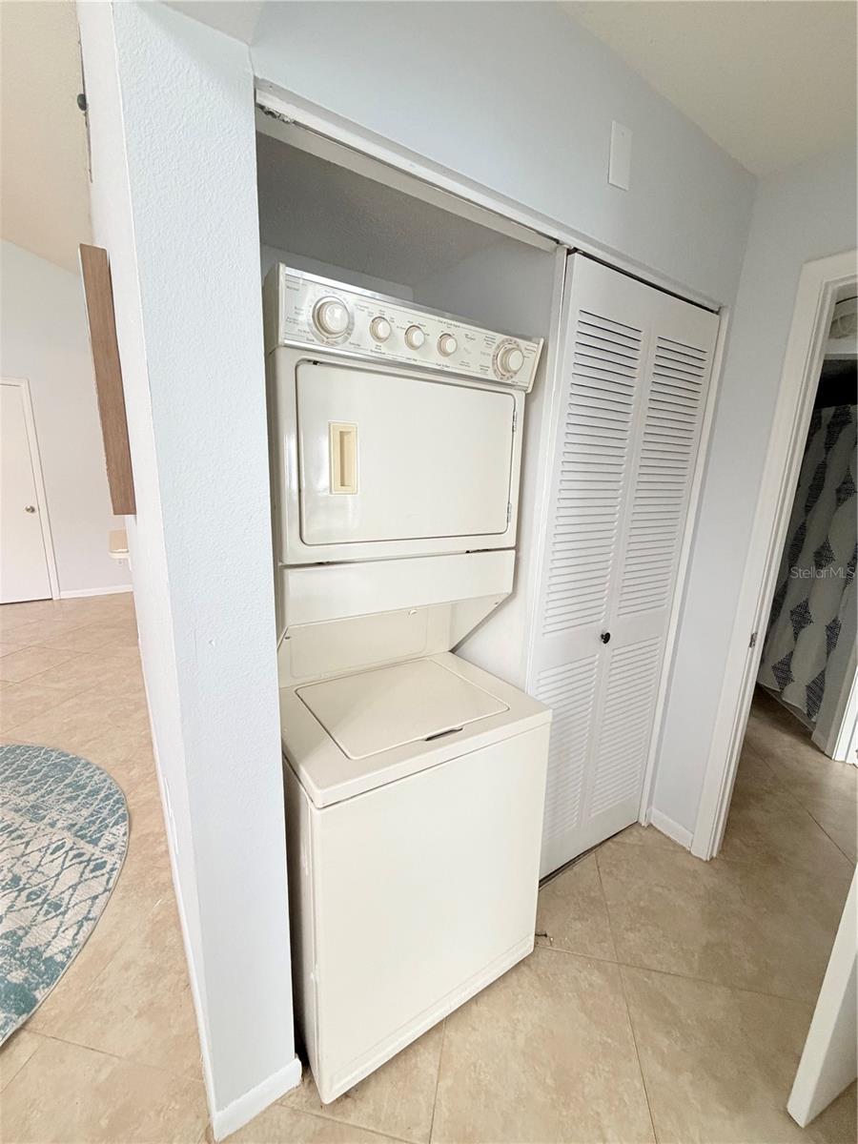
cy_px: 572
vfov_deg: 102.1
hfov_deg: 85.7
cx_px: 429
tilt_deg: -13.2
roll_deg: -2.1
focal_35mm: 14
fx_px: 463
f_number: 2.2
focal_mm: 2.22
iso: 320
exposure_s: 1/60
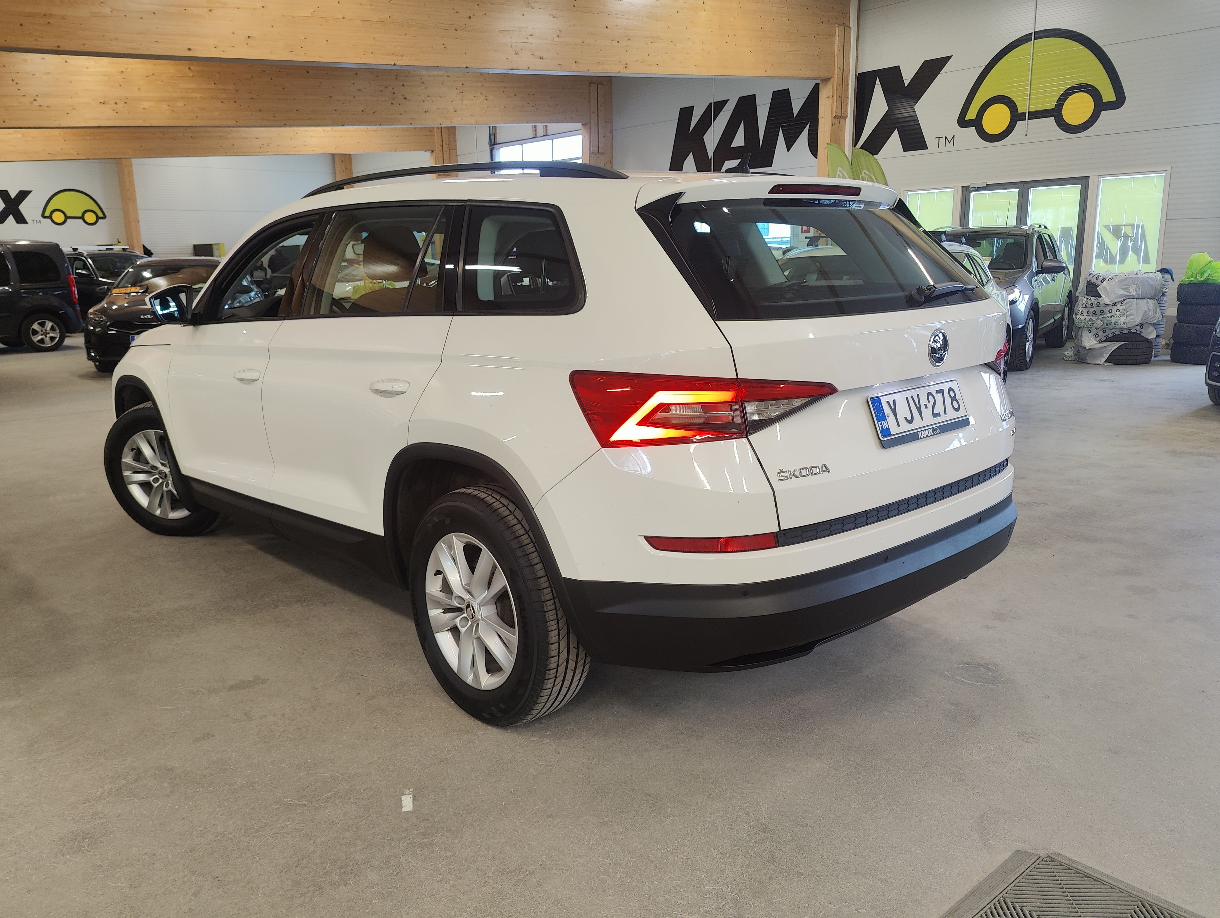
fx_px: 917
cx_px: 610
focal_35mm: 26
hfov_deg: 67.3
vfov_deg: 53.1
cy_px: 459
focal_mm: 6.06
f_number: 1.8
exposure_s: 1/100
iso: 200
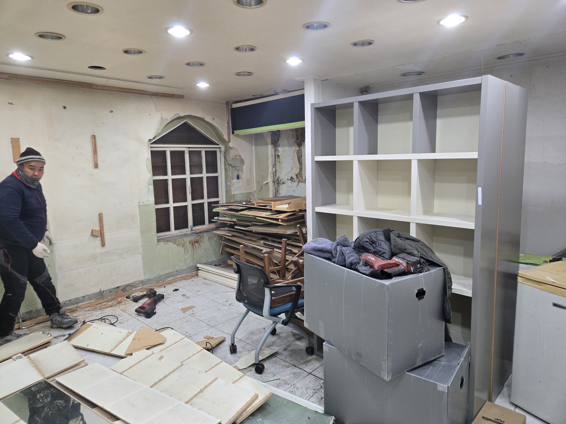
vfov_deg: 58.9
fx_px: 376
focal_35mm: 23
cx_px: 283
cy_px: 212
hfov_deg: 73.9
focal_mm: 5.4
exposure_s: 1/120
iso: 500
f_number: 1.8
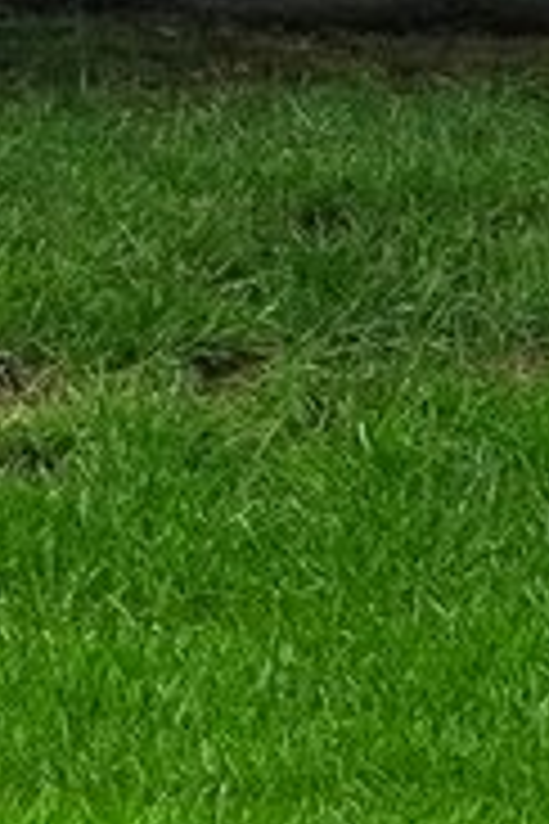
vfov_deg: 5.9
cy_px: -1326
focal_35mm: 335
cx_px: -3532
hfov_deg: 3.3
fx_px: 7663
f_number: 8
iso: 320
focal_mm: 20
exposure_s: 1/30
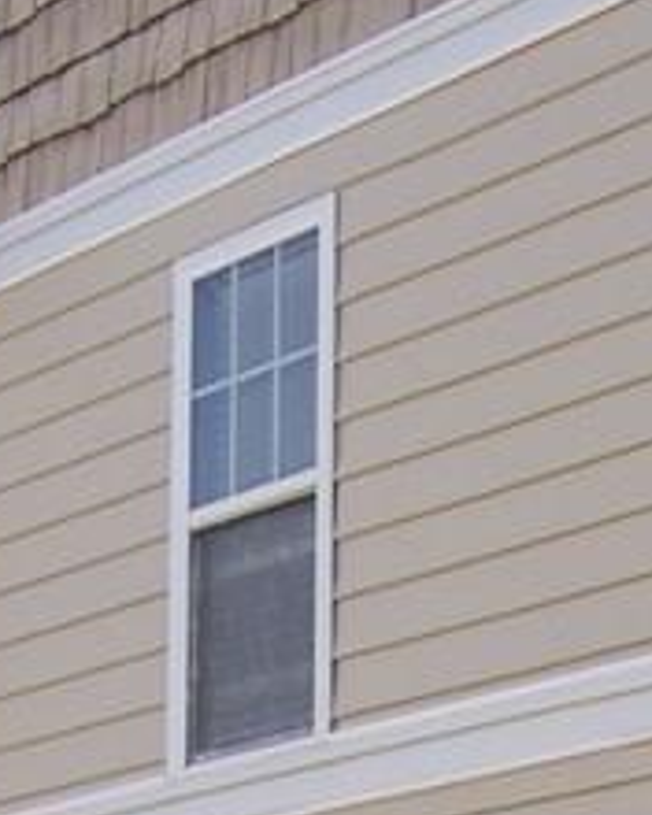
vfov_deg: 12.3
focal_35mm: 150
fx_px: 3618
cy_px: 1171
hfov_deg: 10.3
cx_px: 244
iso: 80
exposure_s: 1/750
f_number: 3.4
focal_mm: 5.5
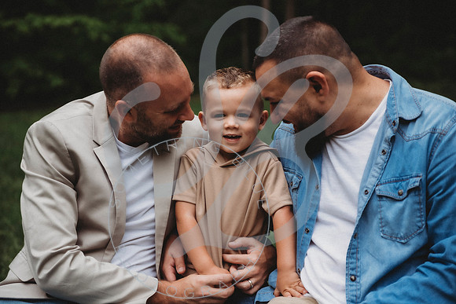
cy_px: 152
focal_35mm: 70
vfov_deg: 19.5
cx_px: 228
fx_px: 887
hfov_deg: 28.8
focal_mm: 70
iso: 100
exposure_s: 1/250
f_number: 2.8
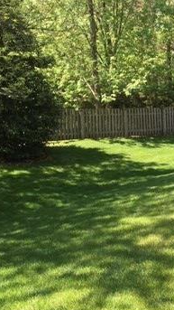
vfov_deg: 35.4
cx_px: 155
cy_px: 157
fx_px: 484
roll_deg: +2.7
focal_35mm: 59
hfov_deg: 20.0
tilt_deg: -5.9
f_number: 2.2
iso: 25
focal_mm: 4.15
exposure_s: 1/322
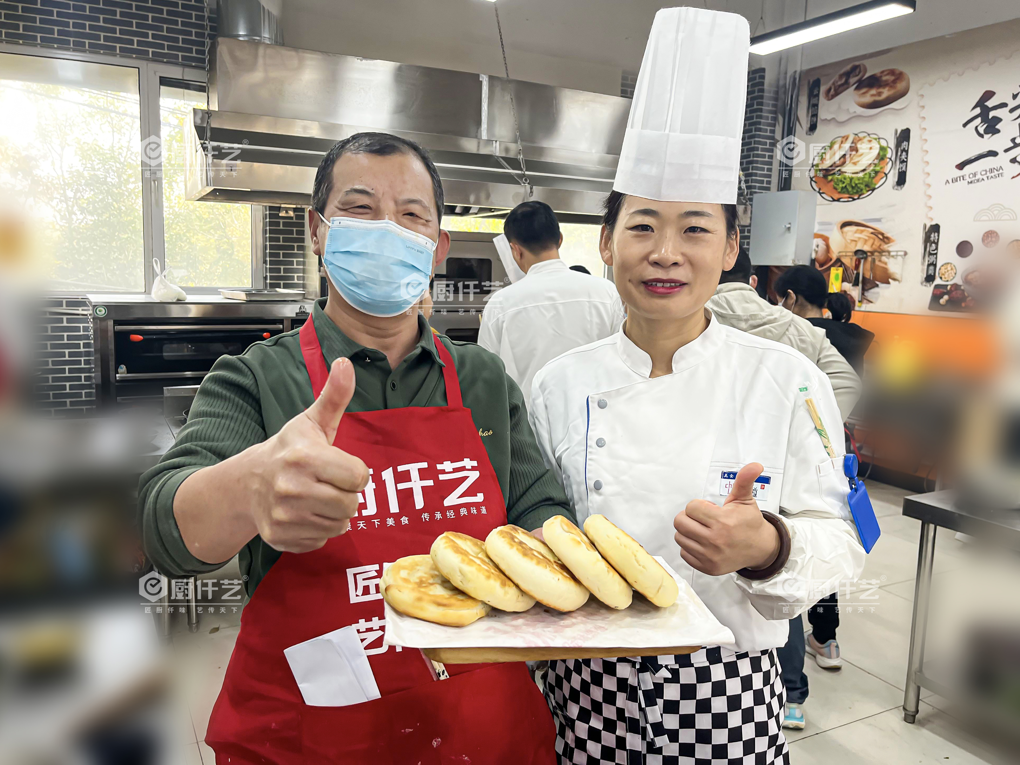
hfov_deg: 67.3
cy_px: 382
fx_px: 766
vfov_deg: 53.1
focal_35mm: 26
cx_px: 510
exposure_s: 1/121
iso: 125
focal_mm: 5.1
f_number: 1.6
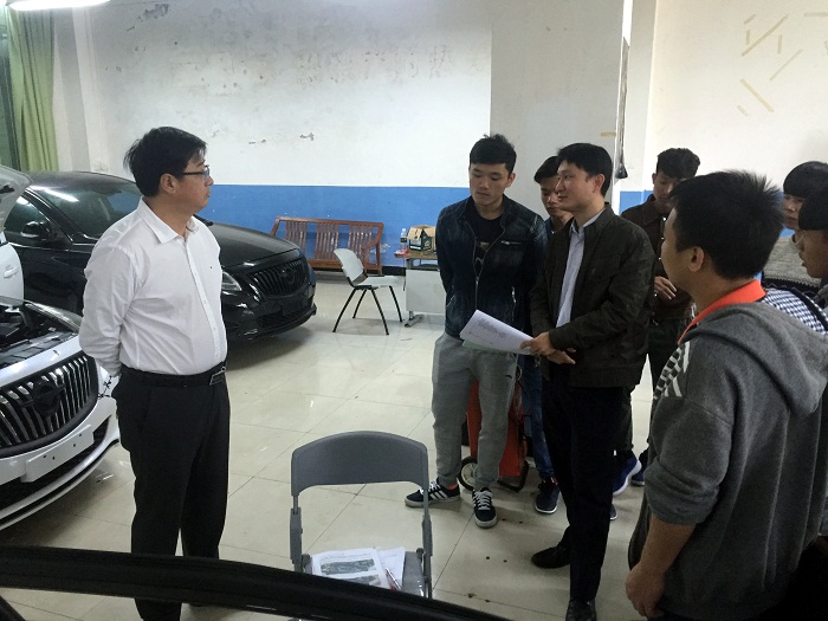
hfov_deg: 61.7
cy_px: 310
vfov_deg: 48.2
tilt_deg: -12.1
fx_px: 694
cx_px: 414
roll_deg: -1.8
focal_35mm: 29
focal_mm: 4.15
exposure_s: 1/33
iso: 200
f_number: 2.2
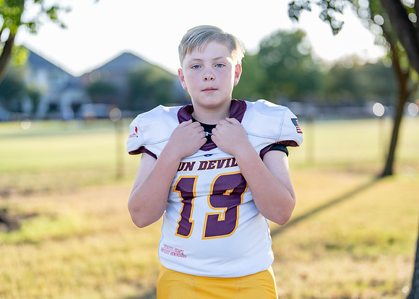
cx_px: 233
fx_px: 768
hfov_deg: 30.5
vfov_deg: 22.0
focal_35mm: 65
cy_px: 158
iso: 100
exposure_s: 1/1250
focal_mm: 50
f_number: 1.2
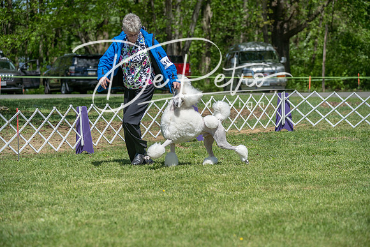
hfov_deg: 15.2
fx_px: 1388
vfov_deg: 10.2
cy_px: 124
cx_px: 185
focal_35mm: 135
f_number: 5
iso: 200
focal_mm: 135
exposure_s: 1/1000
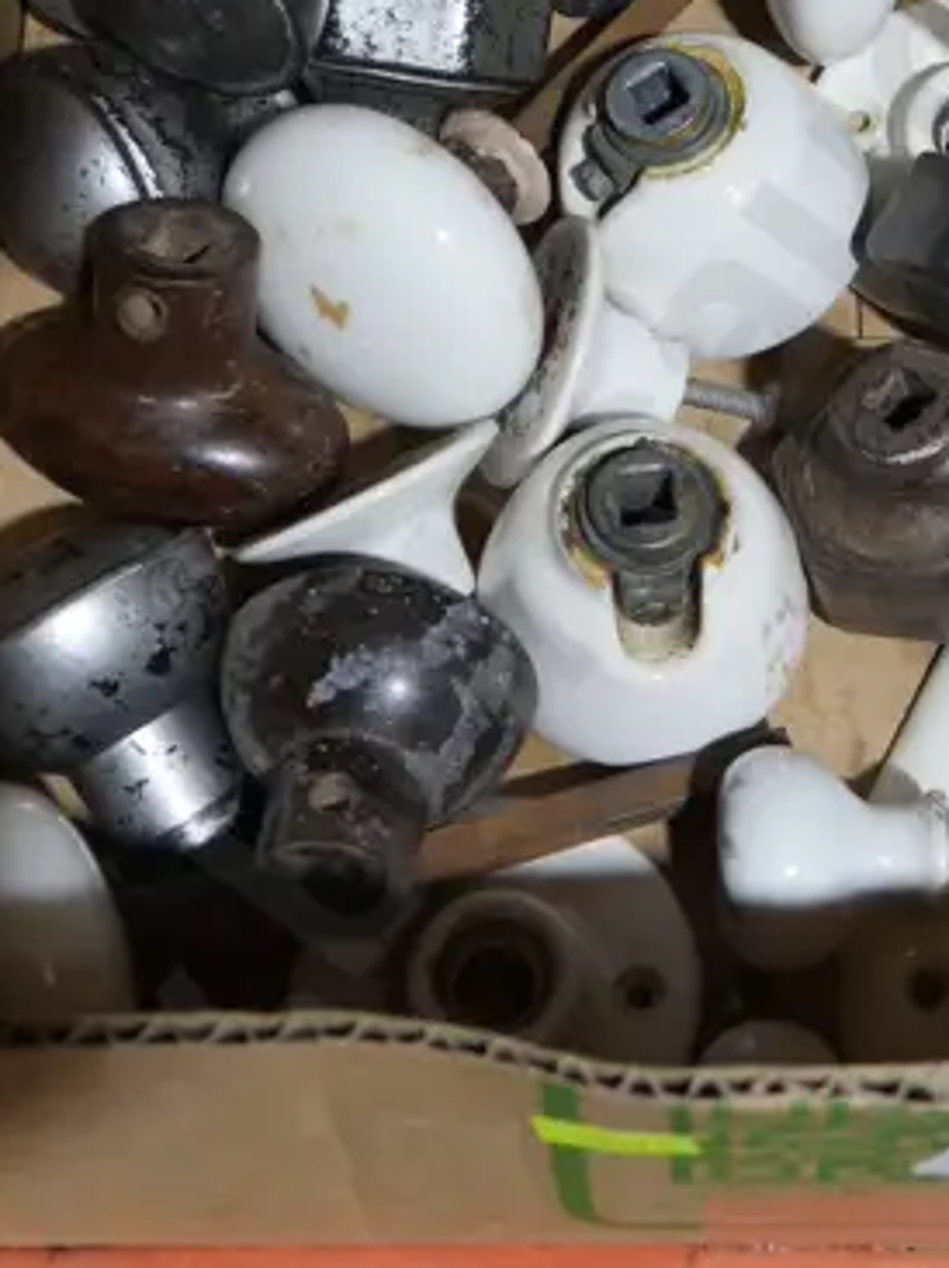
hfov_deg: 17.3
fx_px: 3074
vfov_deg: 22.8
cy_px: 173
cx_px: 862
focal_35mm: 84
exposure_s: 1/60
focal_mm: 15
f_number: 3.6
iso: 250
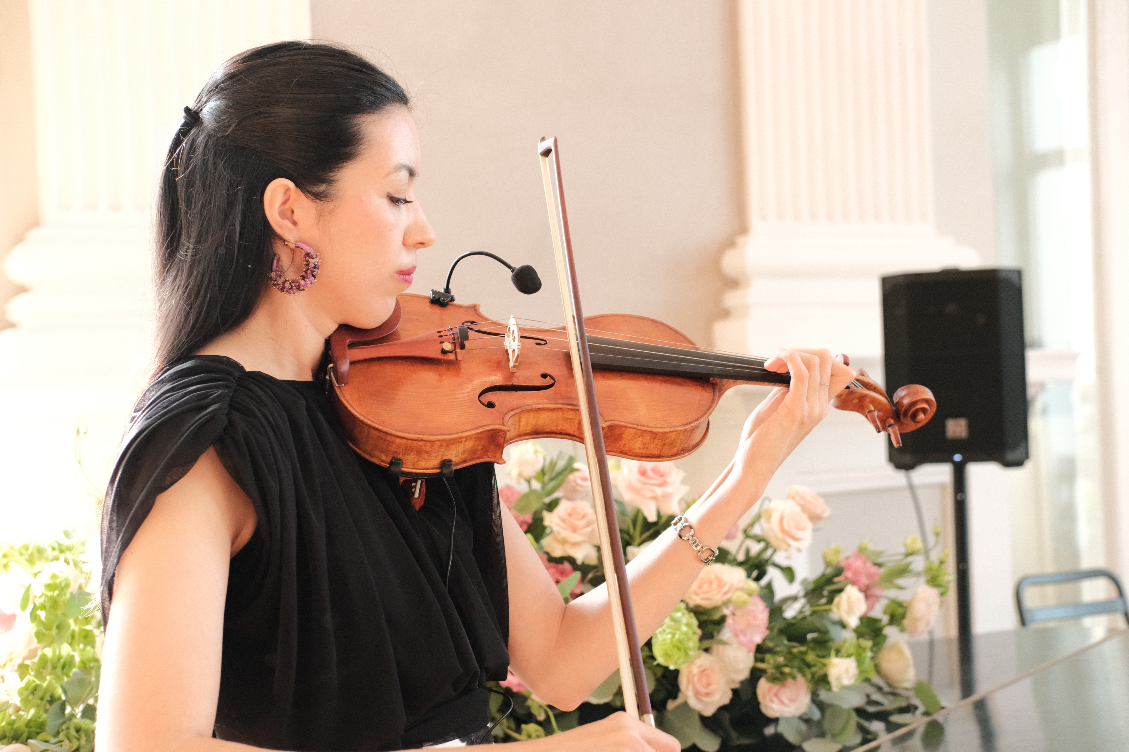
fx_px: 1662
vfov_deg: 25.5
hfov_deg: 37.5
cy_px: 376
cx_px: 564
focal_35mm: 53
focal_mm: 35
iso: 4000
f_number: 3.6
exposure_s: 1/640
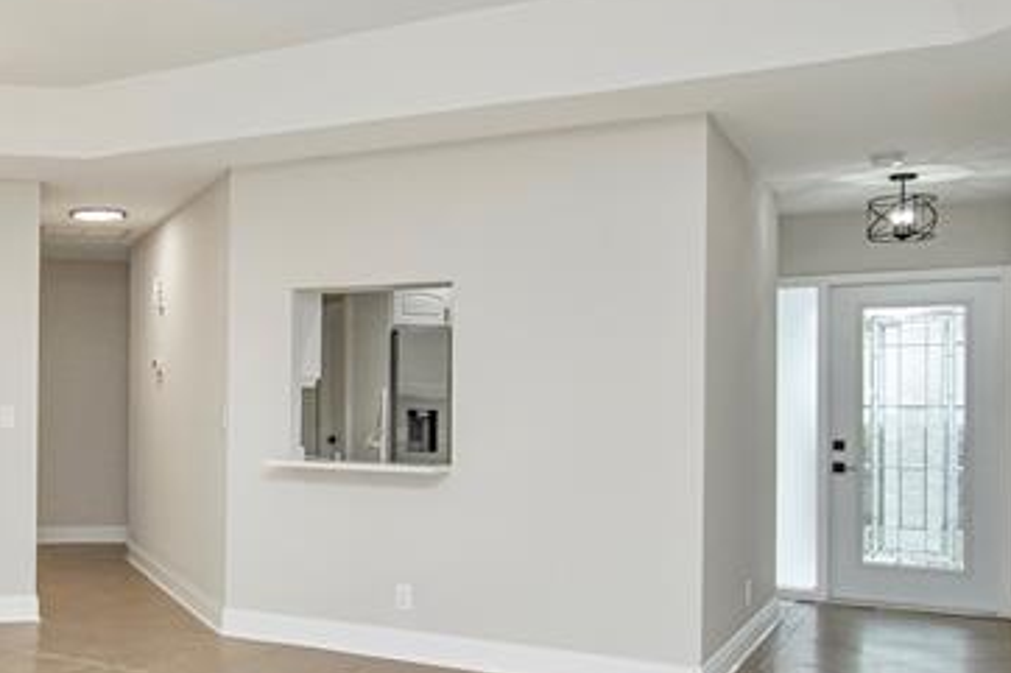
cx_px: 126
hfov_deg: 42.1
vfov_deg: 31.0
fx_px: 1210
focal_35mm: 43
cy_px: 390
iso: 900
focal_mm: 13
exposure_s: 1/200
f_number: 4.8
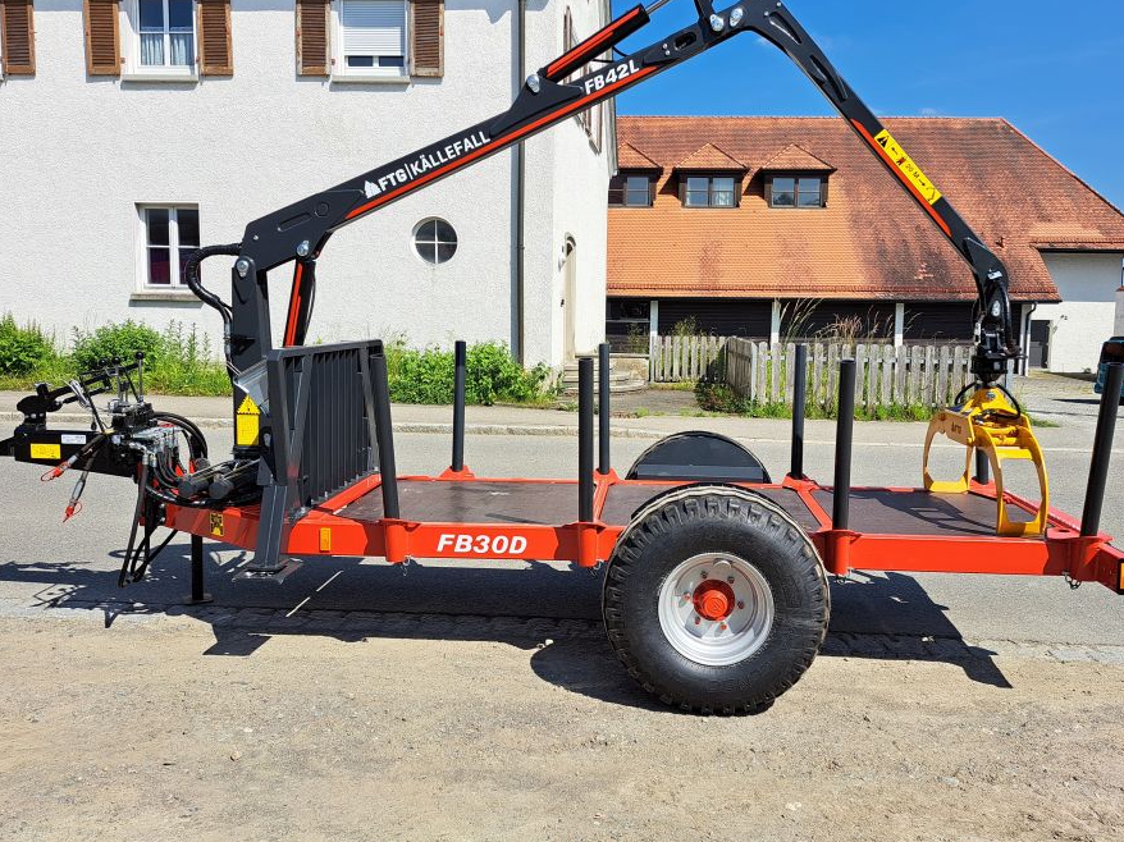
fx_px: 909
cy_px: 404
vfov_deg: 49.7
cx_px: 588
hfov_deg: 63.4
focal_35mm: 28
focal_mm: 5.23
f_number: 1.8
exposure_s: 1/1792
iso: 50
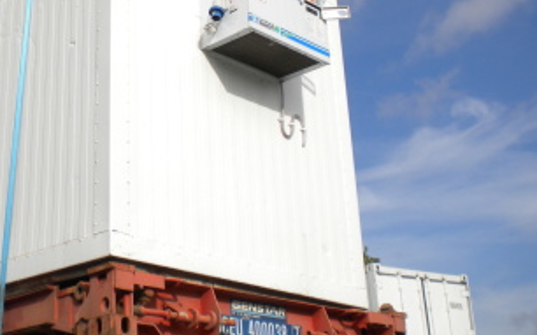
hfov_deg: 32.2
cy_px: 61
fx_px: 907
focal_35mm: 62
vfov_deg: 20.7
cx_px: 118
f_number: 4.6
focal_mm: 6.3
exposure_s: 1/1000
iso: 80
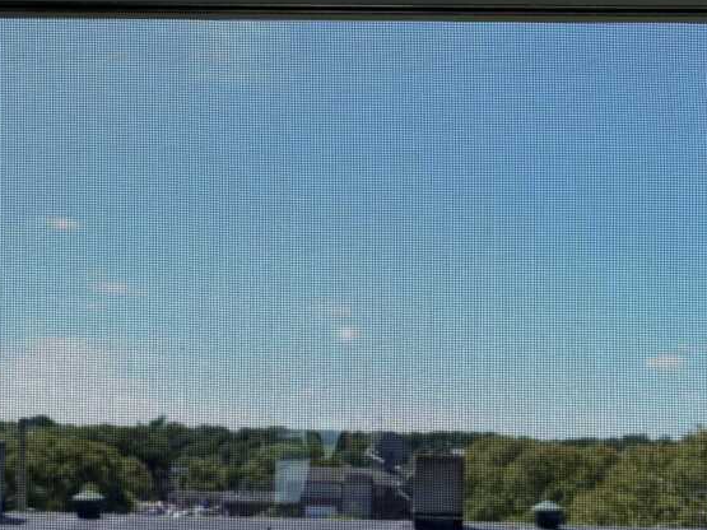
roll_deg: -1.2
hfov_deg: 39.7
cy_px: 440
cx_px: 352
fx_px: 980
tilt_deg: +2.1
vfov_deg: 29.4
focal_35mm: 48
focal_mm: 4.25
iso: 32
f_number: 1.8
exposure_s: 1/1653
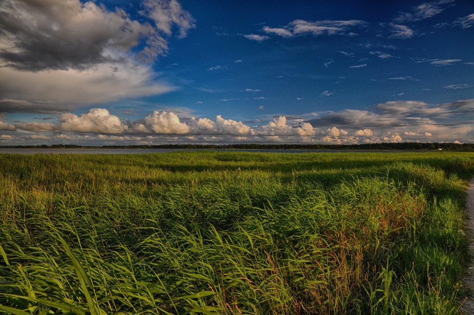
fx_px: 316
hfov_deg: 73.8
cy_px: 158
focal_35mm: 24
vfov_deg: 53.0
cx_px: 237
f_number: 8
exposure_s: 1/160
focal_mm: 16
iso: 400
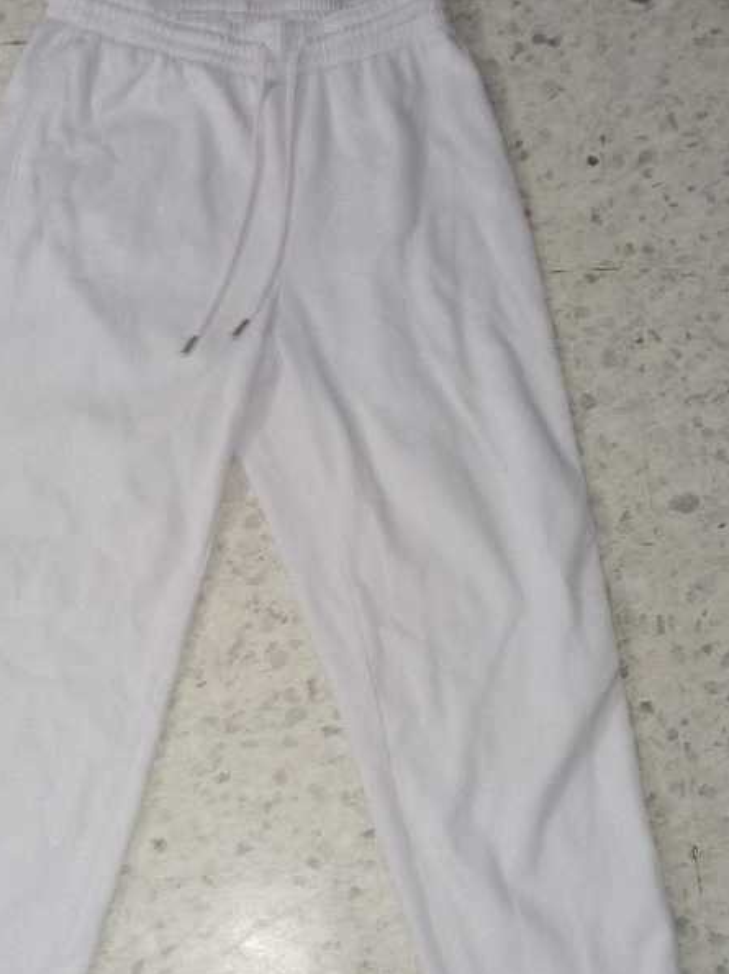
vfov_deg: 37.4
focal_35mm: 51
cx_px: 283
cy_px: 567
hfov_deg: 28.5
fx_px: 1433
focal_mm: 4.22
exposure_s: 1/24
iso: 1110
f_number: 1.8
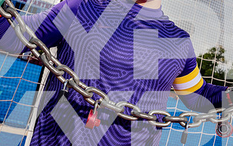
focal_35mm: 46
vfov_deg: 27.7
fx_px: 292
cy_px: 40
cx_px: 119
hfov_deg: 43.5
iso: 100
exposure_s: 1/250
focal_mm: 24
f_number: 5.6
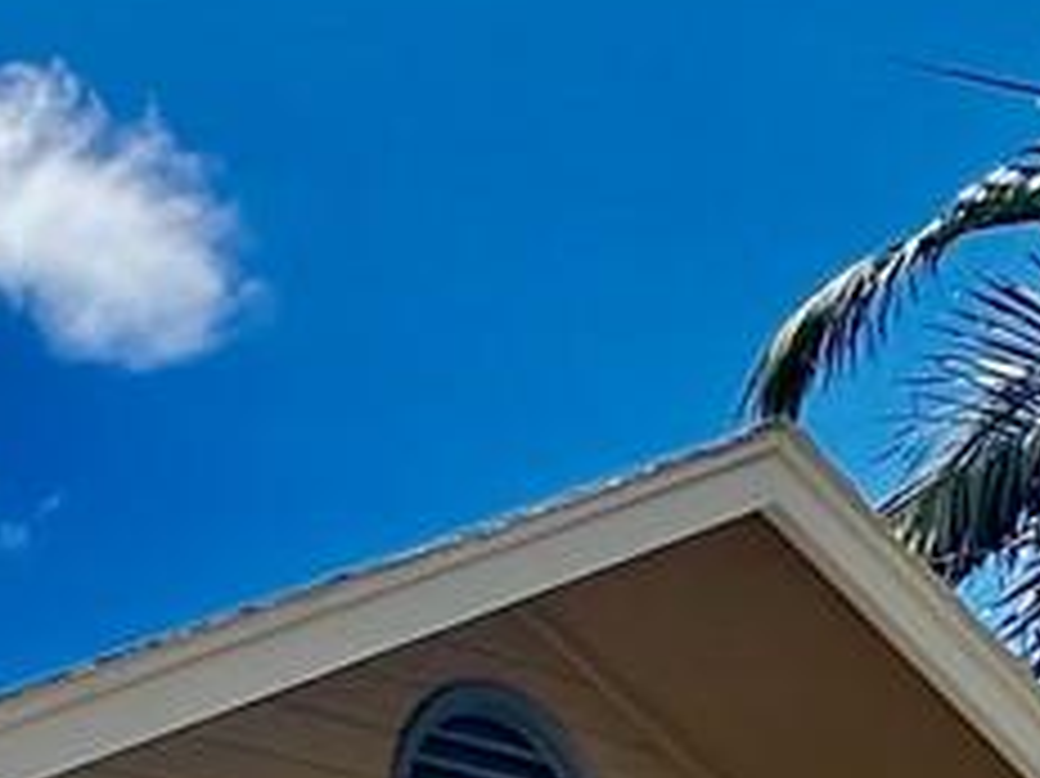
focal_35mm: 97
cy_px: 1484
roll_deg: +0.1
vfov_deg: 13.4
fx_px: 2913
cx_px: -1346
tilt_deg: +7.5
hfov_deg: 14.5
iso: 50
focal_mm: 2.22
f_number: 2.2
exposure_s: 1/1490
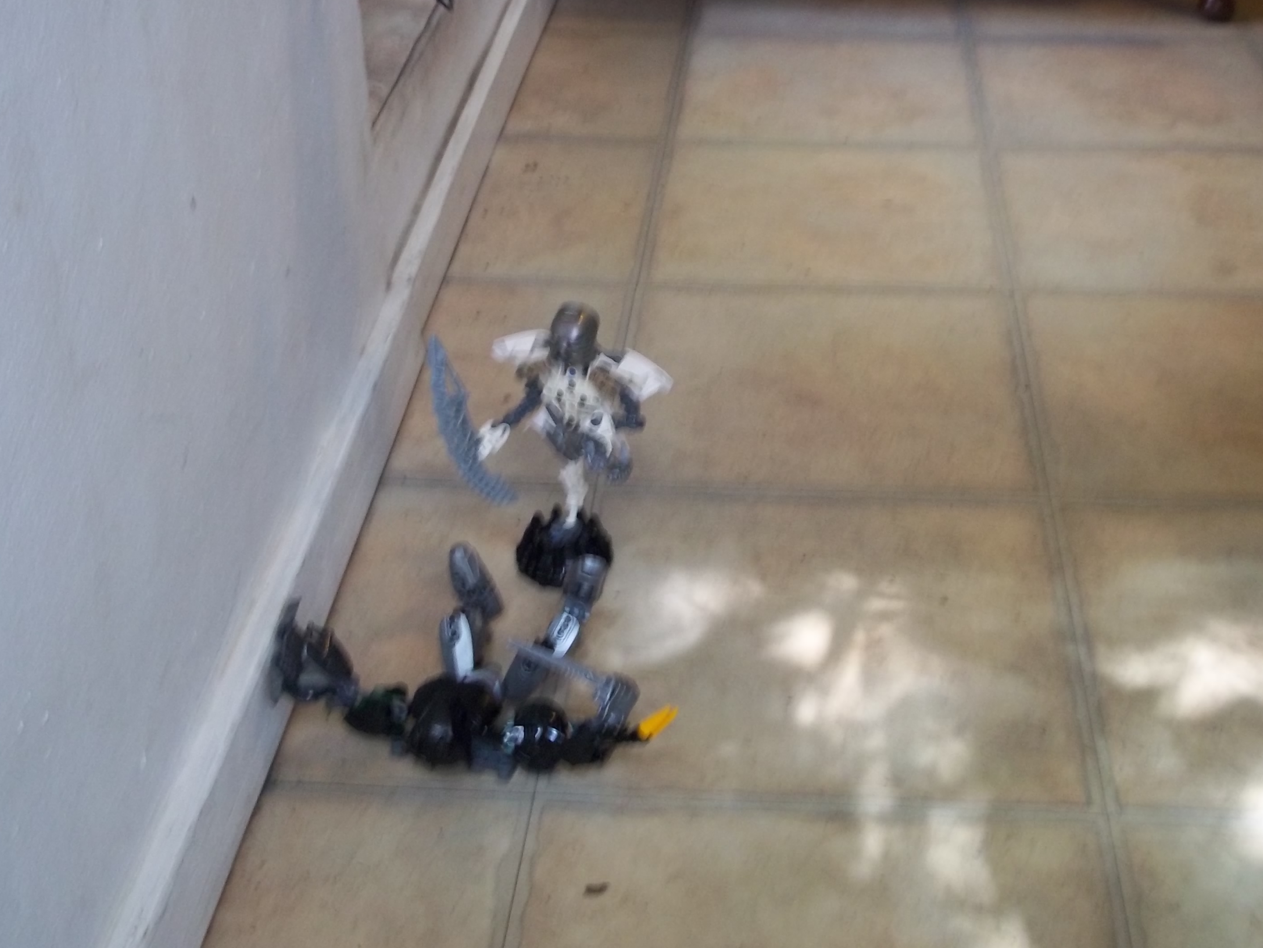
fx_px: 1861
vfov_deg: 28.4
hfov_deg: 37.5
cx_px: 671
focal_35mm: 51
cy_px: 339
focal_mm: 6.5
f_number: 3.1
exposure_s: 1/13
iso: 160
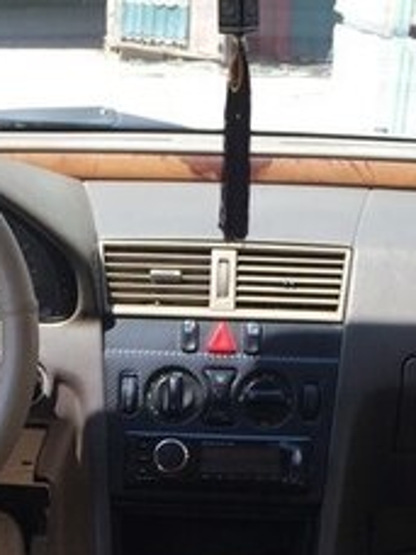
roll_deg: -1.7
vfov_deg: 22.1
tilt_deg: -24.3
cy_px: 600
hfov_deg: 17.6
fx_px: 1346
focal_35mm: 84
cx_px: 168
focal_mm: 4.15
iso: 32
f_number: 2.2
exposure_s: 1/380
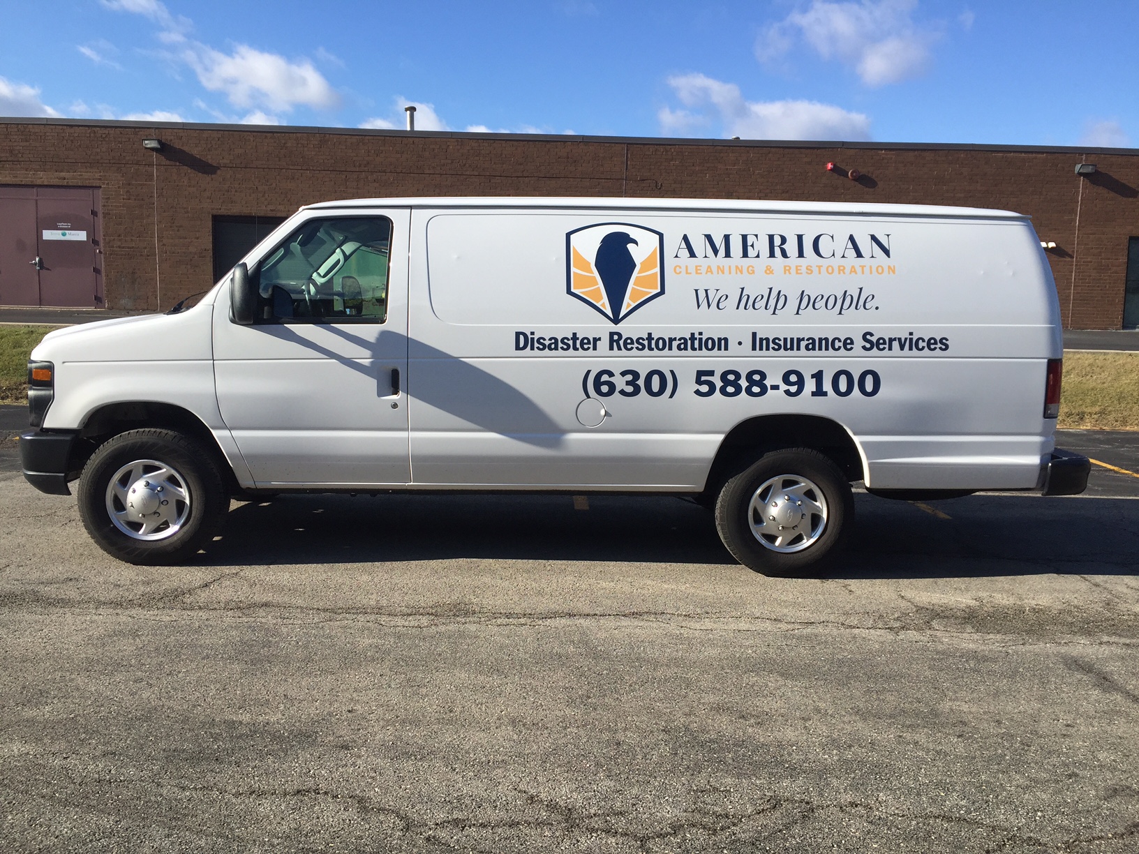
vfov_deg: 48.2
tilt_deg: -6.6
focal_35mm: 29
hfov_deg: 61.7
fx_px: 954
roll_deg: -1.0
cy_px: 427
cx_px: 570
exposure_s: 1/1582
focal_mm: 4.15
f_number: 2.2
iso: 32
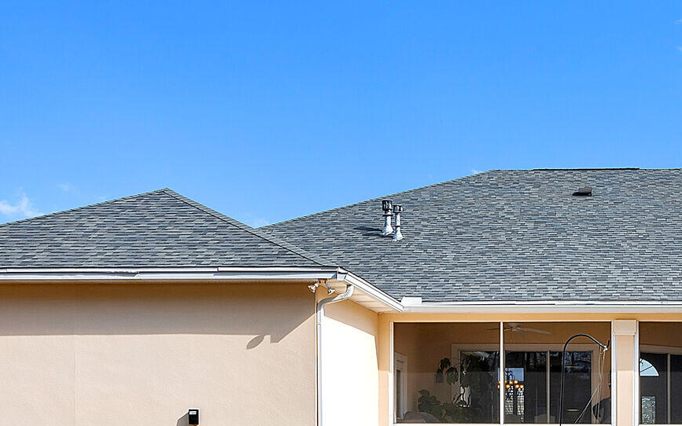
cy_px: 335
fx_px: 1208
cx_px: 584
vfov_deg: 19.8
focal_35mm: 65
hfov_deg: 30.4
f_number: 11
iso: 400
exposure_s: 1/200
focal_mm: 18
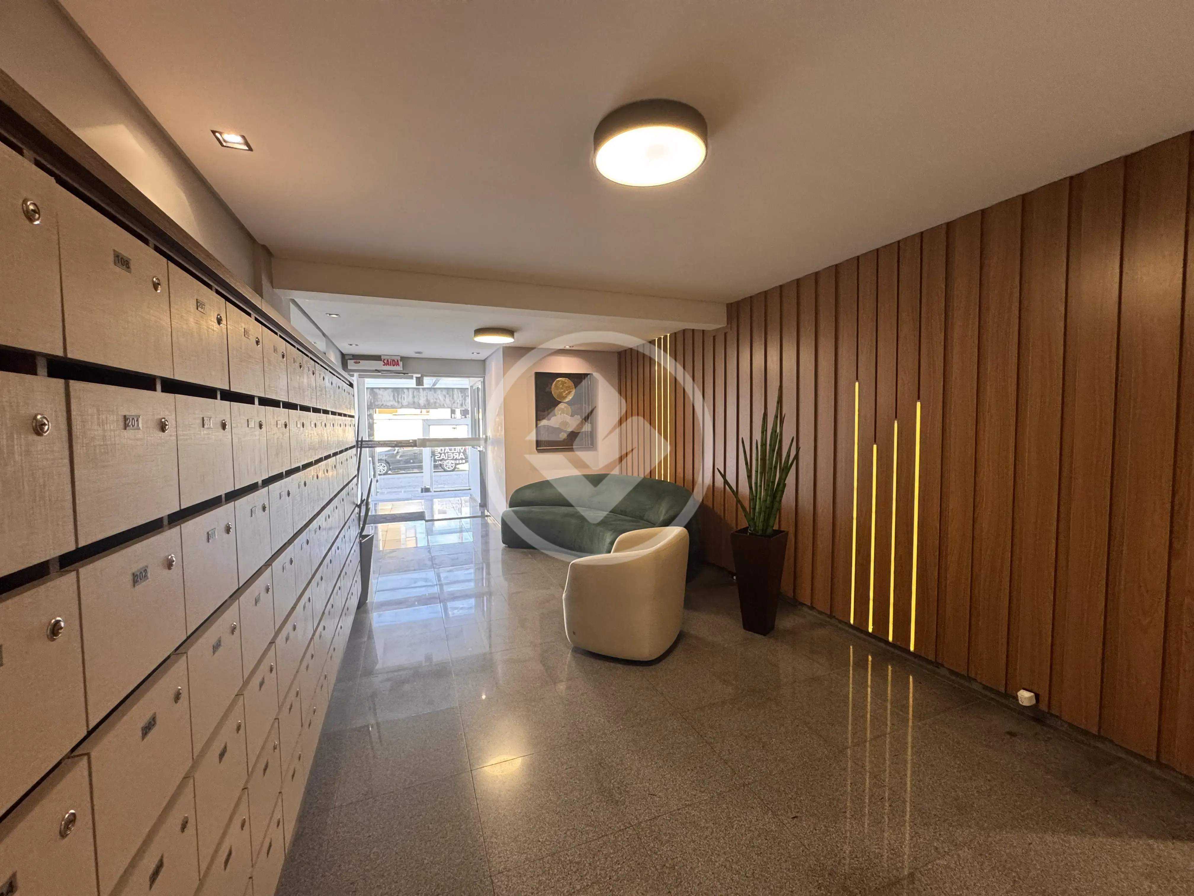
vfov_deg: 85.7
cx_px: 597
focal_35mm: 14
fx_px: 483
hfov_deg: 102.1
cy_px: 448
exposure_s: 1/120
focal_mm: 2.22
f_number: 2.2
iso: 250
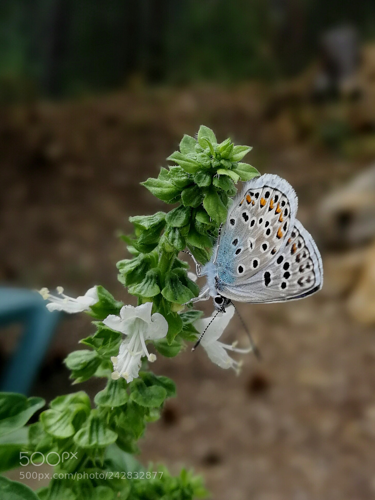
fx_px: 390
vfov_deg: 65.3
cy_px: 250
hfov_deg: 51.4
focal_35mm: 27
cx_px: 188
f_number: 4
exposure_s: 1/138
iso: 50
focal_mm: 3.95
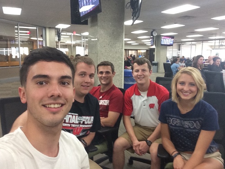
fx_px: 201
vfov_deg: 45.4
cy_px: 84
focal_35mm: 31
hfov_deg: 58.4
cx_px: 112
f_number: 2.4
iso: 160
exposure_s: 1/30
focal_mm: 2.15
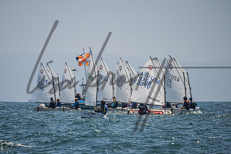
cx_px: 104
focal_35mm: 545
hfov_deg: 3.8
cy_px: 81
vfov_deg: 2.5
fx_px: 3497
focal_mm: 400
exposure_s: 1/1600
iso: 250
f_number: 8
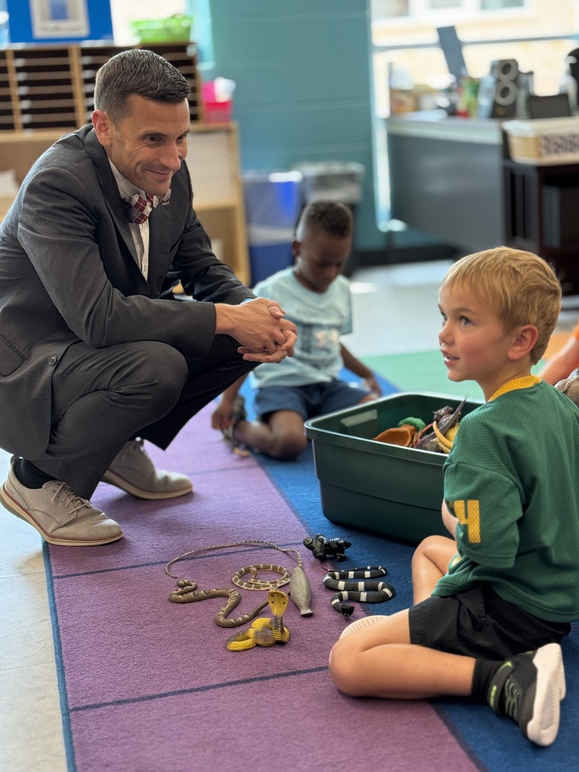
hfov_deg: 30.3
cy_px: 386
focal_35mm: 48
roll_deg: +3.4
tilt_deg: -13.4
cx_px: 290
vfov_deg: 39.7
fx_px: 1070
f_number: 1.78
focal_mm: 6.76
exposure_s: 1/60
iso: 125
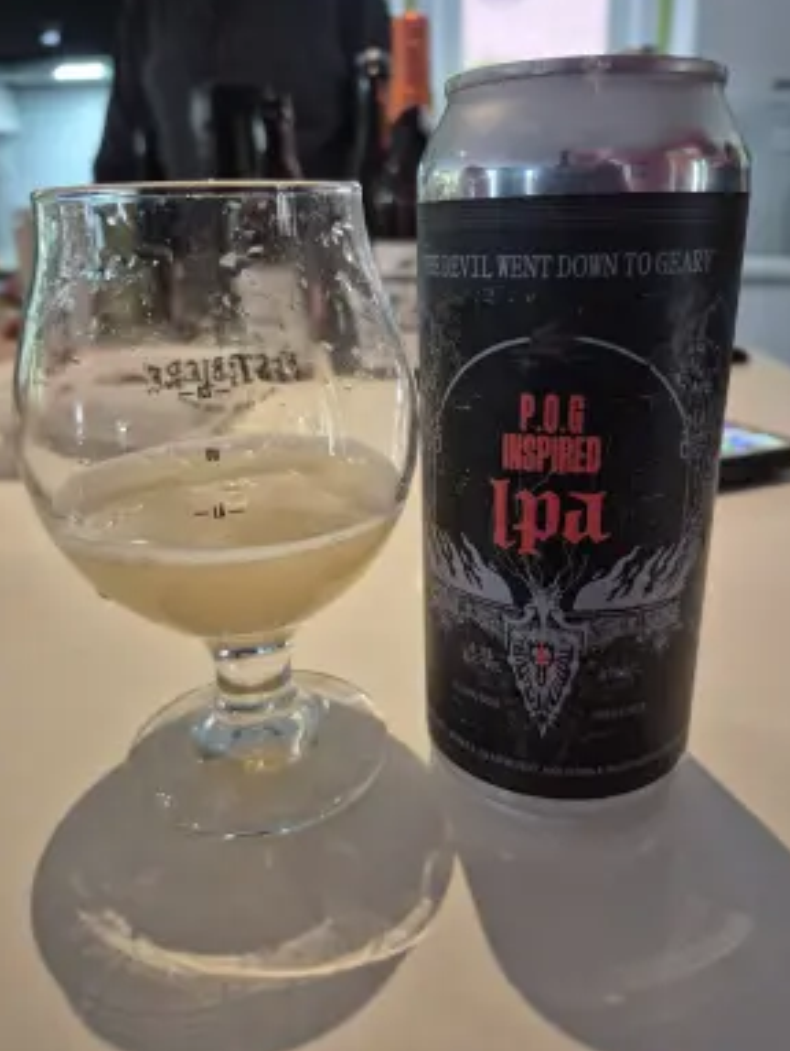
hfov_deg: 56.9
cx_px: 400
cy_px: 510
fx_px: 729
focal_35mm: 24
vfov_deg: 71.5
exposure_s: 1/60
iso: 800
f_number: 1.8
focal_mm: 5.4
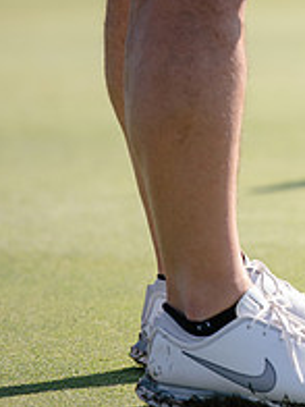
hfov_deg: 3.0
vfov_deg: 4.0
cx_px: 527
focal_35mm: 498
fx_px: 5850
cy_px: 111
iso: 100
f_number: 3.2
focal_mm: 175
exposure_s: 1/640
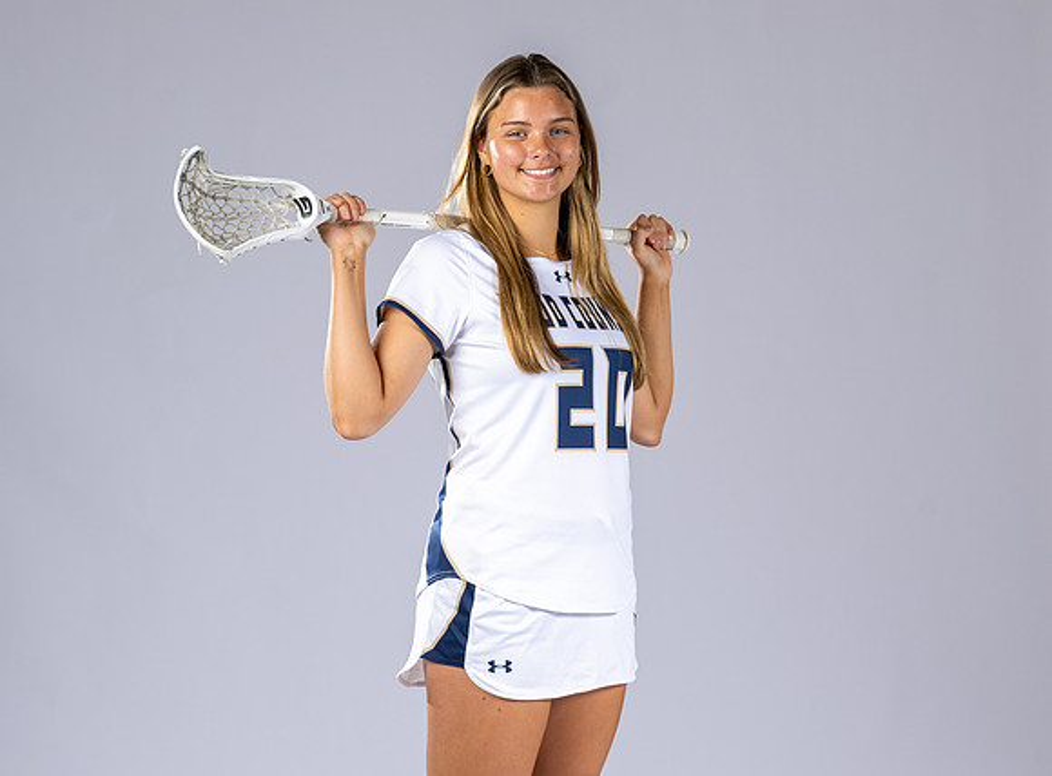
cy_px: 493
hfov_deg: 15.3
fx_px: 3924
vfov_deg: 11.3
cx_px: 554
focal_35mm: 130
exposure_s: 1/200
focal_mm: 87
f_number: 6.3
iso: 250
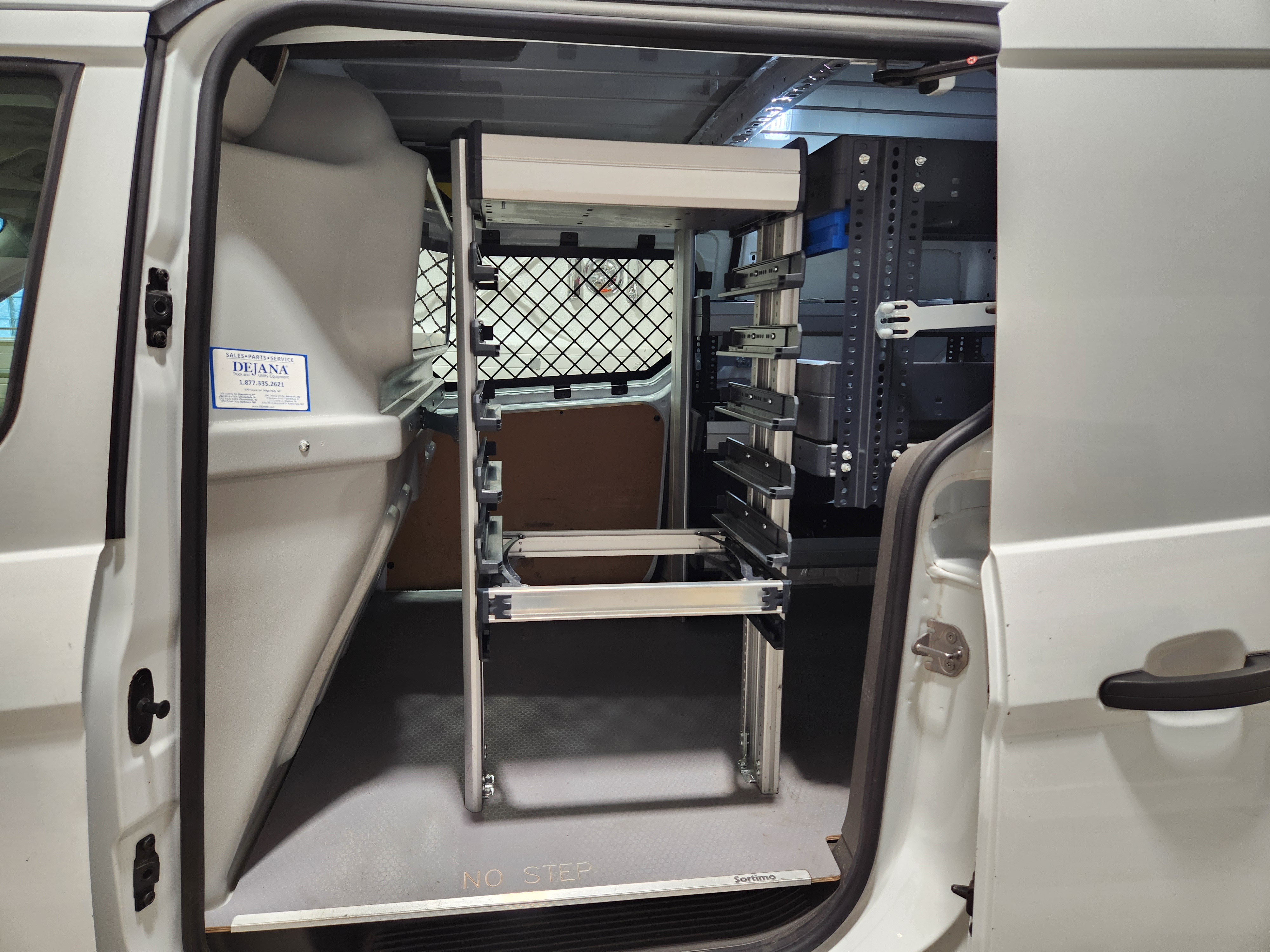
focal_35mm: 23
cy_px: 476
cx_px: 635
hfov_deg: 73.9
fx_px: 844
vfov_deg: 58.9
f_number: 1.8
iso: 80
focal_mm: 5.4
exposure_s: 1/120
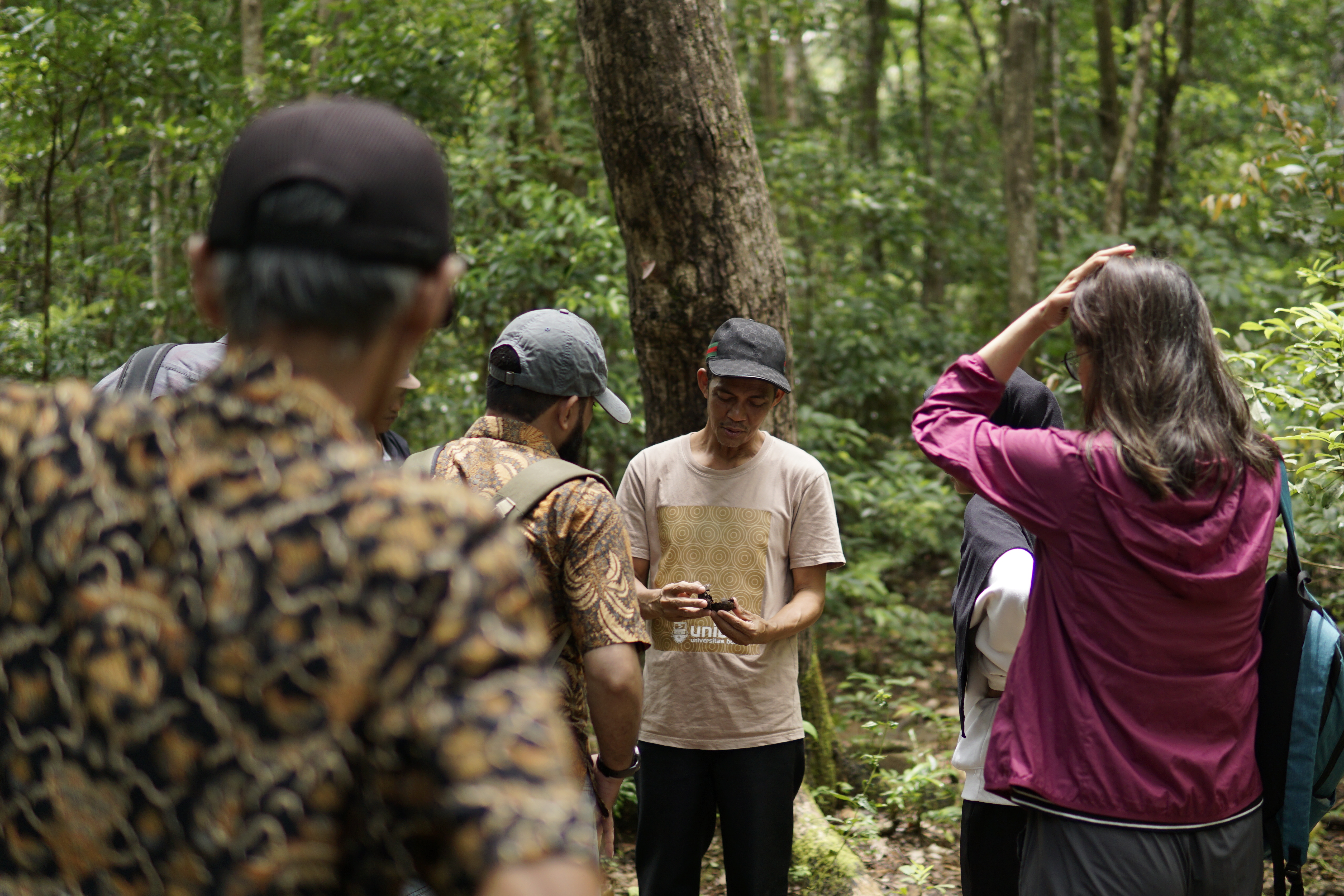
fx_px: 1979
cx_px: 743
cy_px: 406
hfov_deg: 37.5
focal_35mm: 53
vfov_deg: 25.5
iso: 160
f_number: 1.4
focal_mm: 30
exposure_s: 1/640
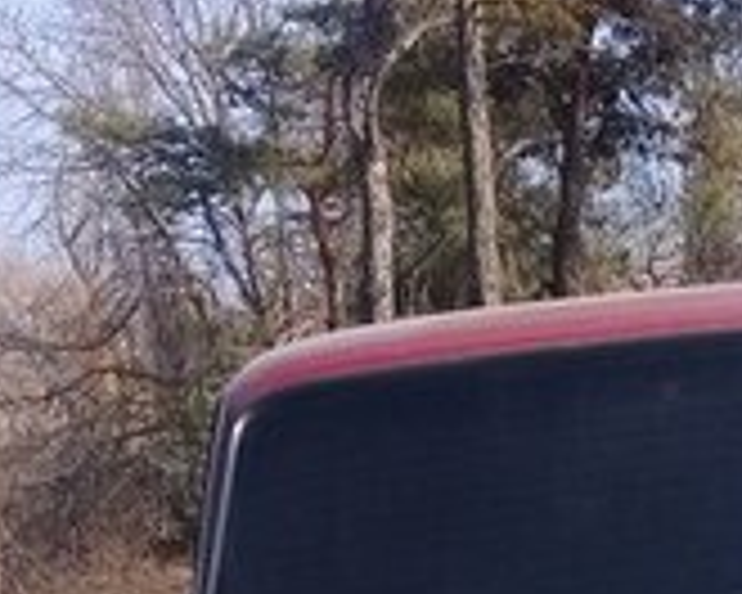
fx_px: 2657
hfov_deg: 15.4
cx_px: 868
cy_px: 938
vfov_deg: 12.1
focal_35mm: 121
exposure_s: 1/711
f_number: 2.2
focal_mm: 3.3
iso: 50
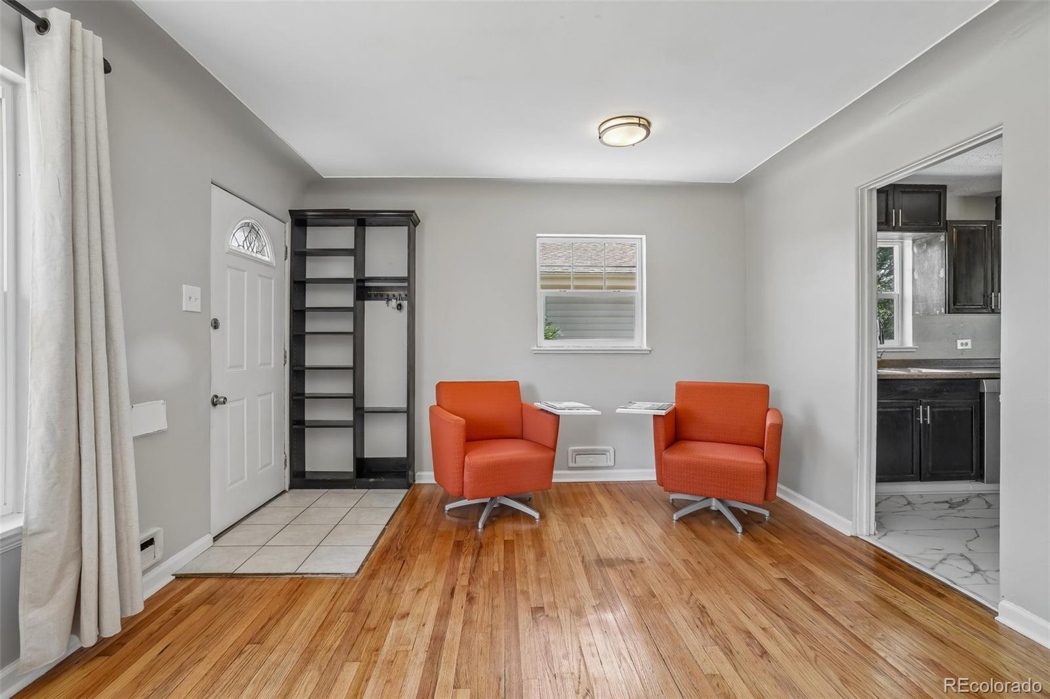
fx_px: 437
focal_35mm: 15
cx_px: 525
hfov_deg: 100.4
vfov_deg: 77.3
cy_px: 350
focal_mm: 10
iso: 400
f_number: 8
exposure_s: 1/30
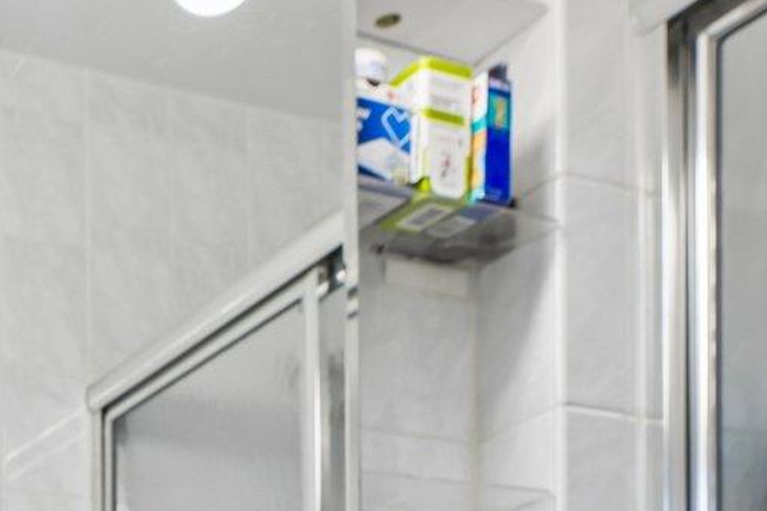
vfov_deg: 17.5
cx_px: -100
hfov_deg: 27.9
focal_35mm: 65
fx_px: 1385
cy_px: 887
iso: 320
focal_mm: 16
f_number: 9
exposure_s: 1/40
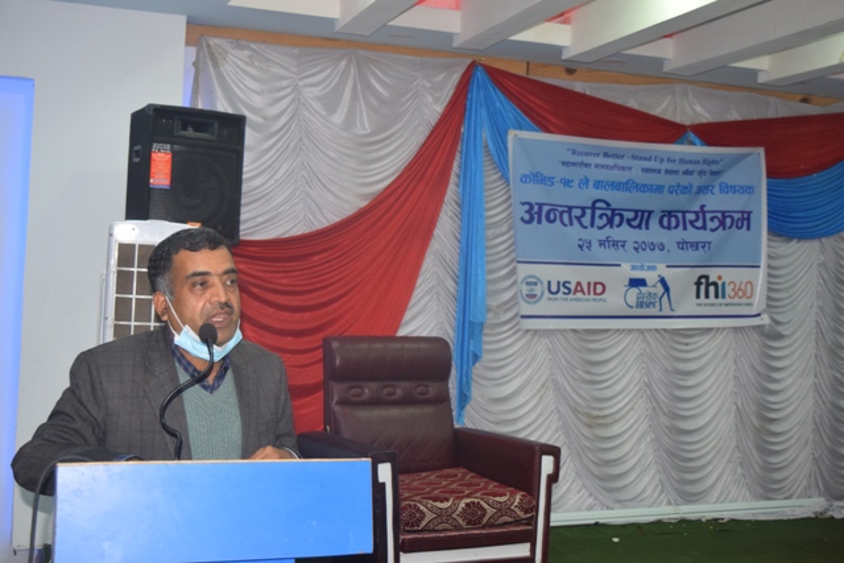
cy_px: 282
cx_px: 422
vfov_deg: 29.0
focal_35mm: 46
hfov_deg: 42.3
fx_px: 1090
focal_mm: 31
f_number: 4.5
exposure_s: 1/80
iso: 800
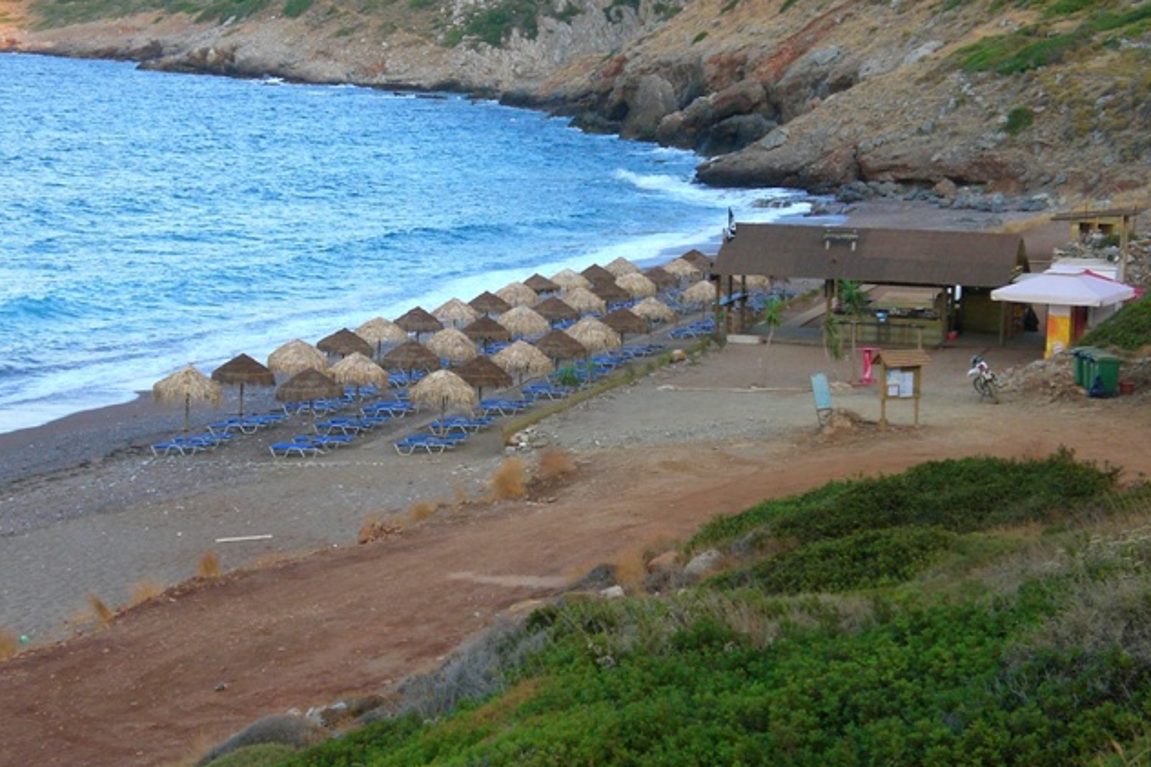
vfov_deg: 17.3
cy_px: 353
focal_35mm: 79
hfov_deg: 25.7
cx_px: 574
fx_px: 2525
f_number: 4.5
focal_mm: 12.47
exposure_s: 1/80
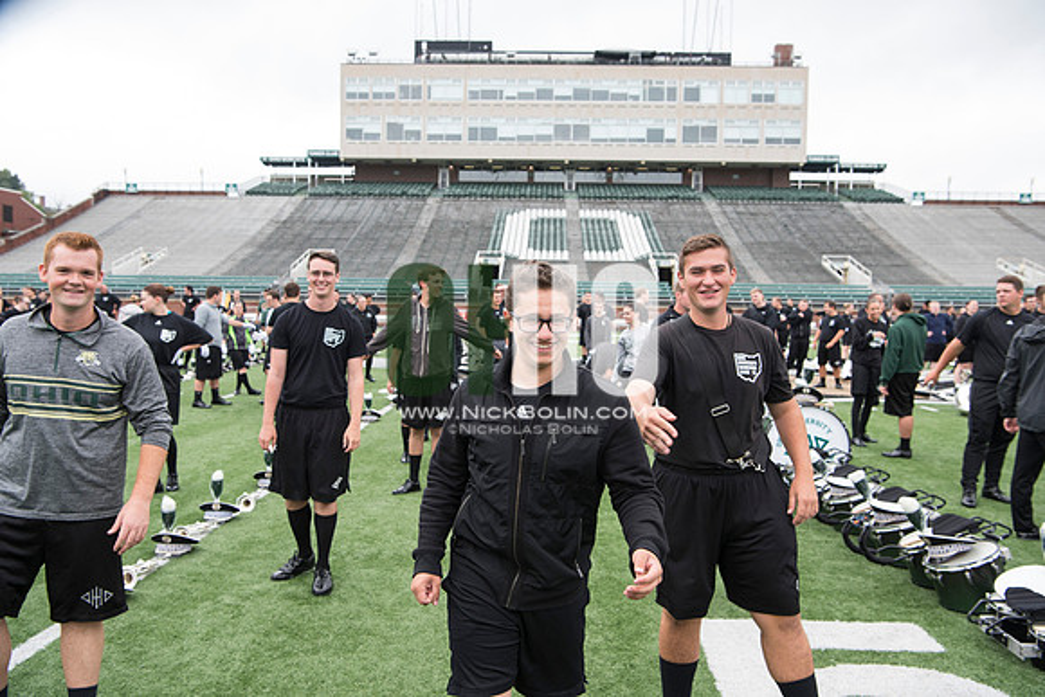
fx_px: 929
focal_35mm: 32
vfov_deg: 41.1
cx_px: 522
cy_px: 348
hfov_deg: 58.7
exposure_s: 1/500
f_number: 5.6
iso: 640
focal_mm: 32
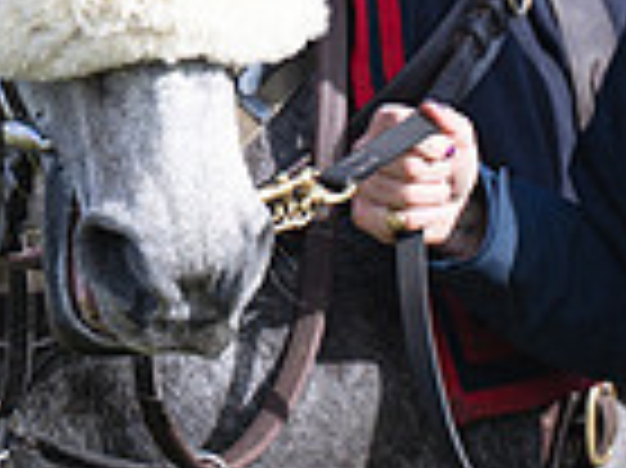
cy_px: -238
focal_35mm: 804
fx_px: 14527
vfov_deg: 1.8
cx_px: 599
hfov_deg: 2.5
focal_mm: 115
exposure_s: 1/2000
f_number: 2.8
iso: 160
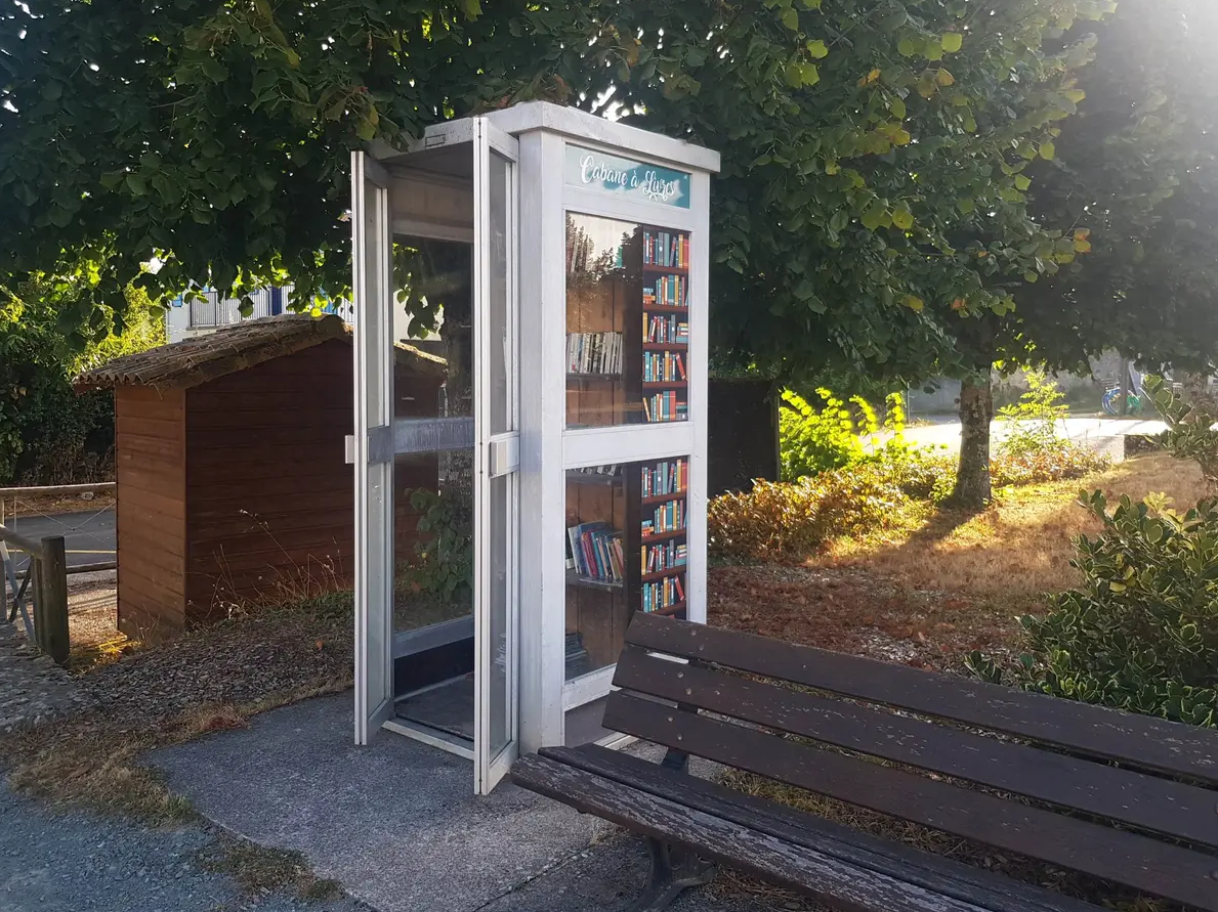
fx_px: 985
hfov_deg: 63.4
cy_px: 431
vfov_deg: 49.7
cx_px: 586
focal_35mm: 28
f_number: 1.7
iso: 50
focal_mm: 4.2
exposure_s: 1/267
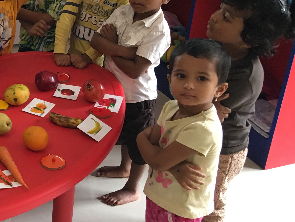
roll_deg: -0.6
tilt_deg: -25.7
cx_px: -50
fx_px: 614
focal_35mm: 72
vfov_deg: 20.4
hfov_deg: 24.7
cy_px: 82
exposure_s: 1/17
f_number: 2.2
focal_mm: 4.15
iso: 64
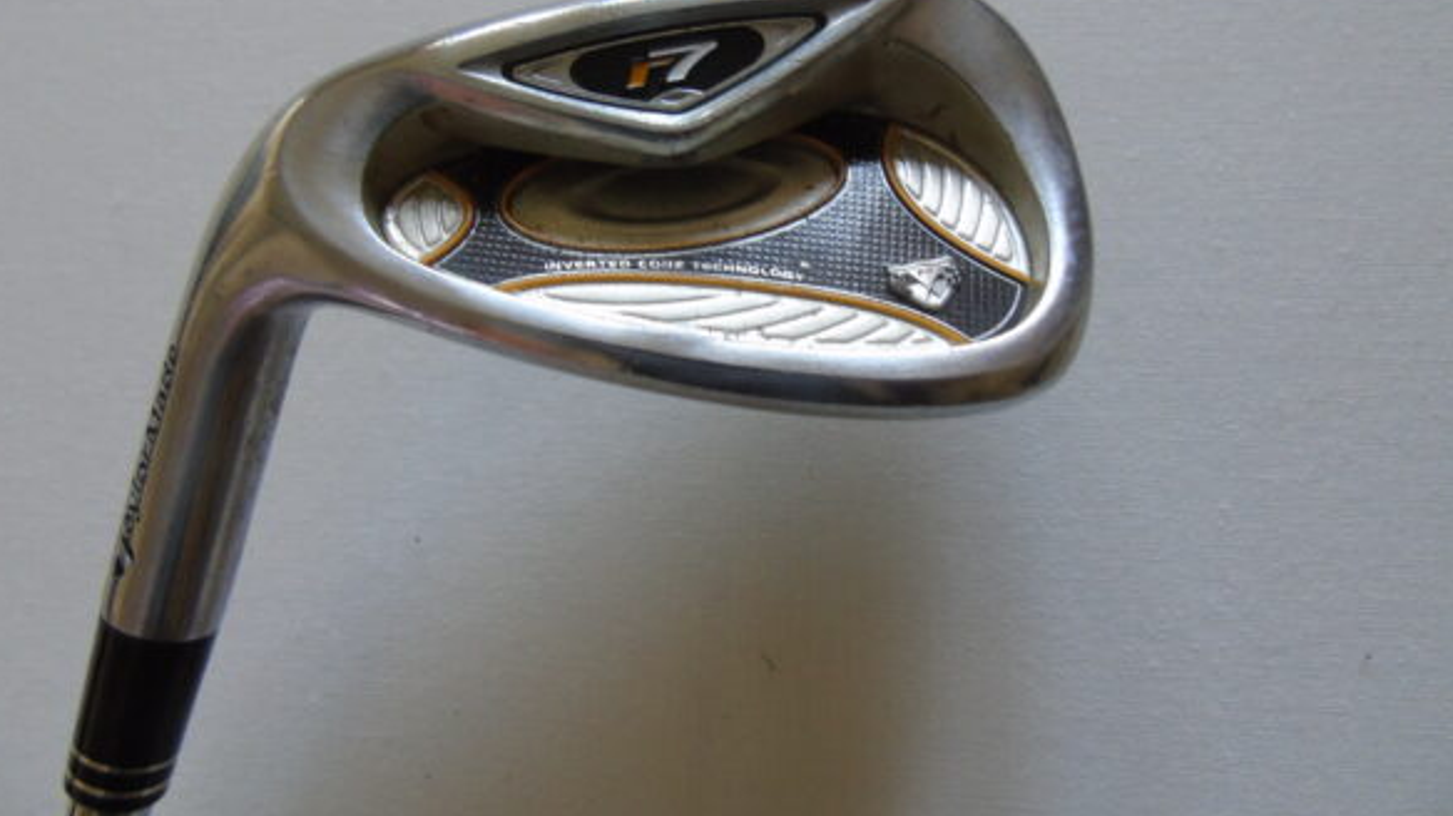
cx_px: 712
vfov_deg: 41.2
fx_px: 1078
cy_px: 323
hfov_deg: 67.9
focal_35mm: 28
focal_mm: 4.4
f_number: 3.4
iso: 320
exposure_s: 1/30
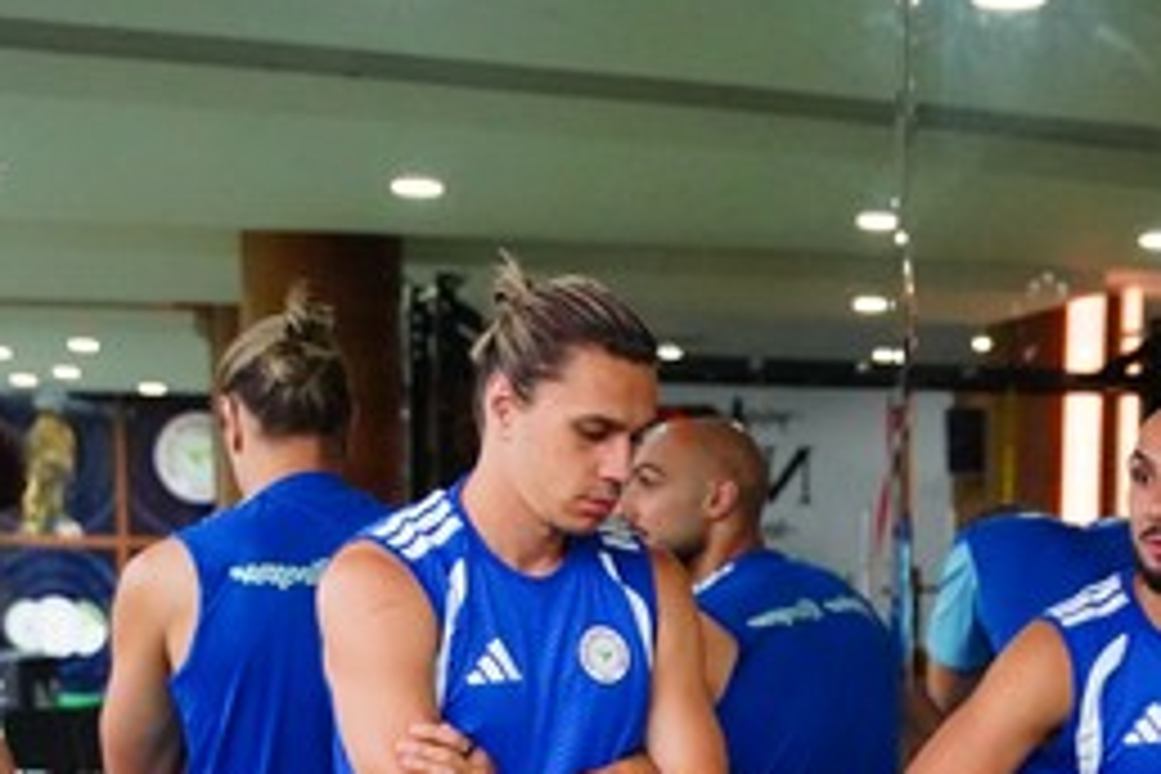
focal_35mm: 86
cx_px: 1071
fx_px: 2783
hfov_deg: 22.9
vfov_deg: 15.3
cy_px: 907
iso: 10000
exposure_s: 1/2000
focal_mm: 30.1
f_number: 2.8
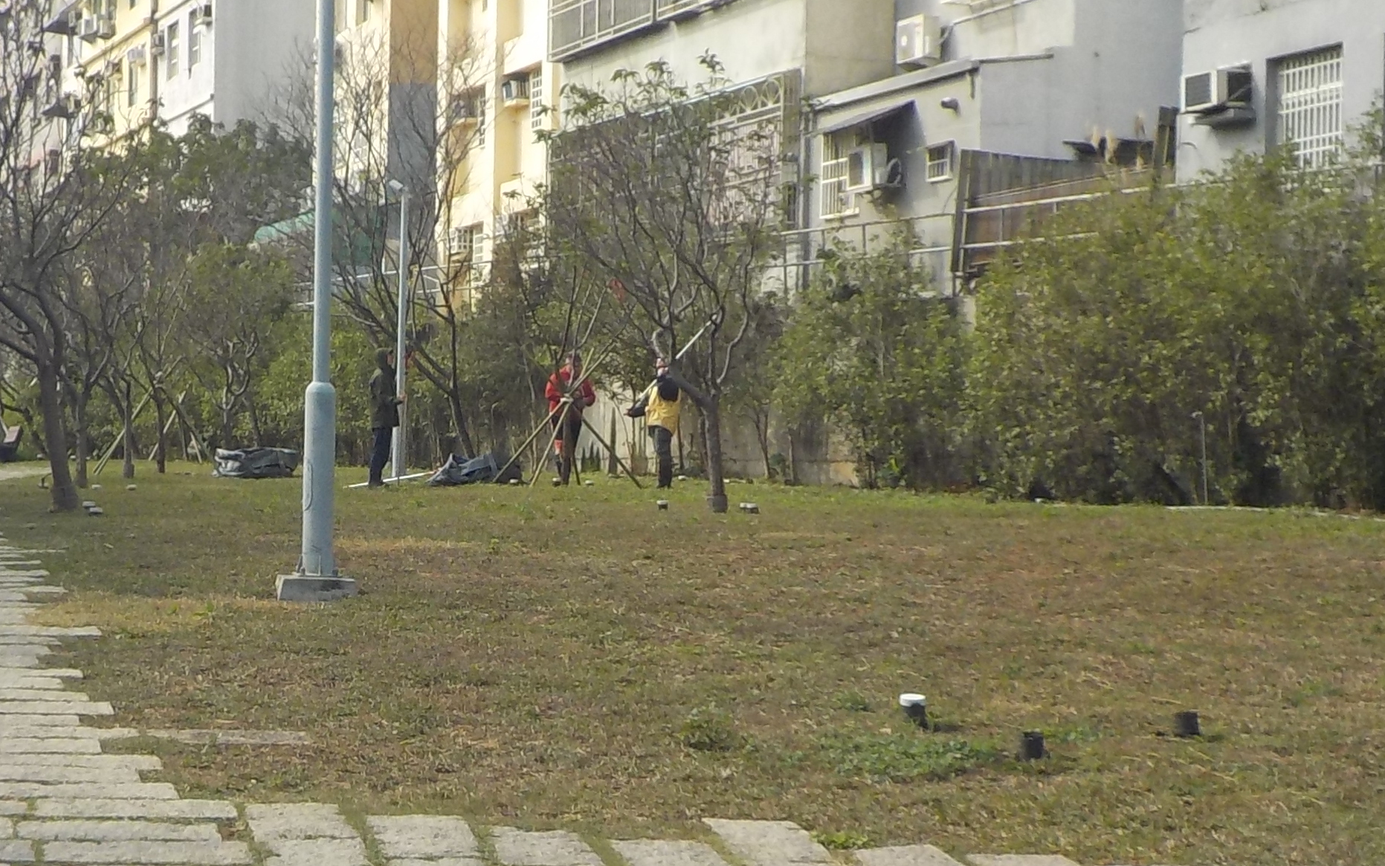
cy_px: 562
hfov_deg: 28.6
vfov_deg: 18.3
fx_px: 2680
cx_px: 381
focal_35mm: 71
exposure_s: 1/640
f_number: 3.3
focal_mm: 4.1
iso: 125
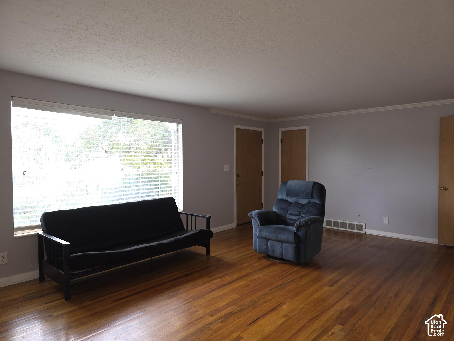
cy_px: 170
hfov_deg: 73.9
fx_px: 302
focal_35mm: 23
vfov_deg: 58.9
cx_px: 227
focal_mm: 6.3
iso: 100
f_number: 1.7
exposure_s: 1/40
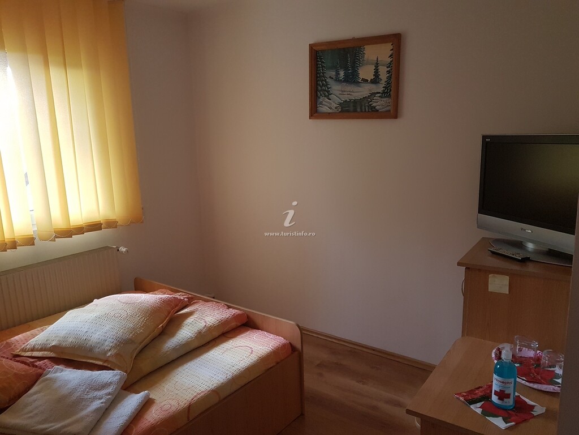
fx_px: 435
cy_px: 218
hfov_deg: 67.3
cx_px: 290
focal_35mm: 26
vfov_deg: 53.1
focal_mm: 4.2
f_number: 1.7
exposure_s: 1/50
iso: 160
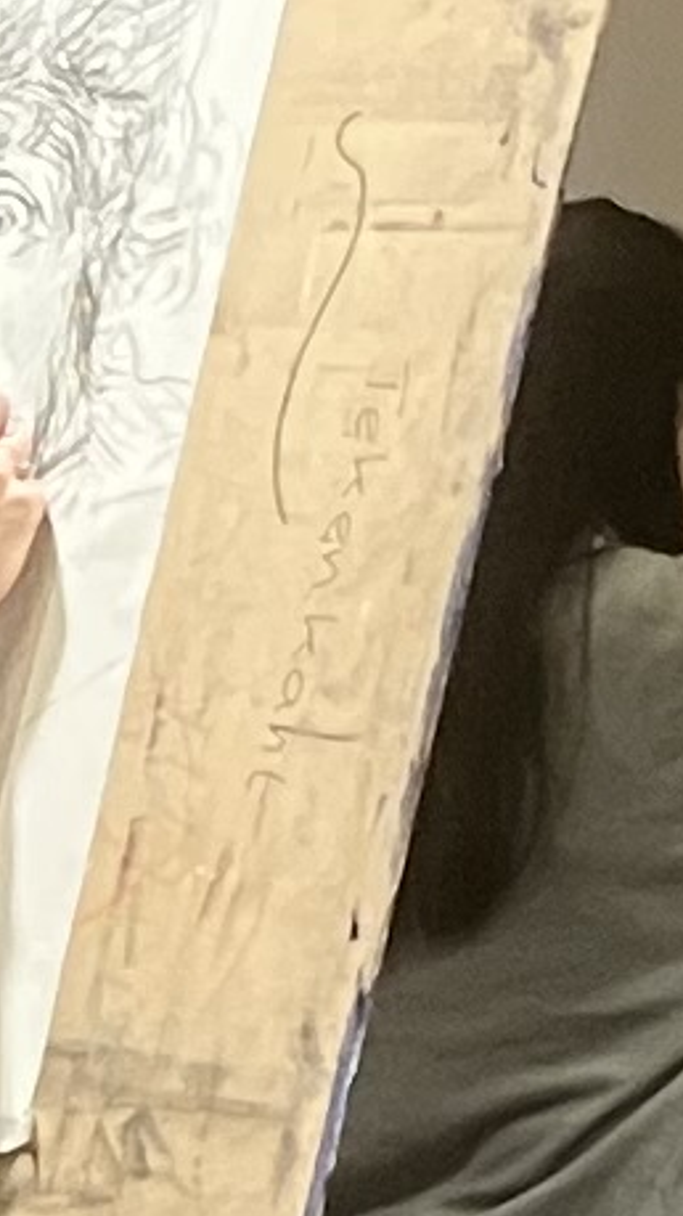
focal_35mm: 268
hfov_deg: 4.4
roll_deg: -0.2
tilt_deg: -6.5
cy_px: 1330
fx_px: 8633
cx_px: -998
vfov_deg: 8.0
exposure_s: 1/50
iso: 160
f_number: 1.8
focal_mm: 3.99
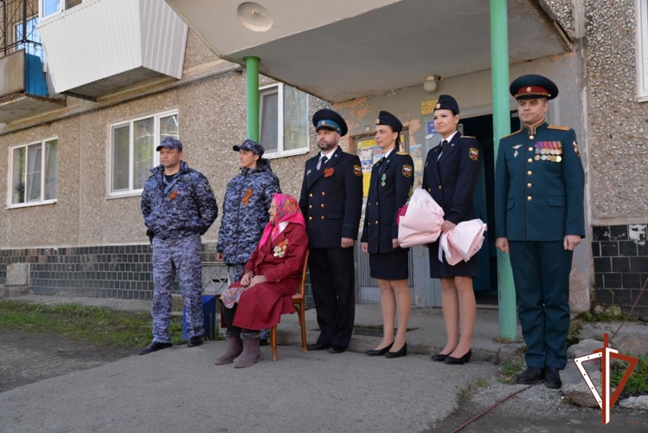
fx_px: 558
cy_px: 216
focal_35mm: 31
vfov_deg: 42.4
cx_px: 324
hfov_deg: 60.3
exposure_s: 1/200
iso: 640
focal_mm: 31
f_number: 8
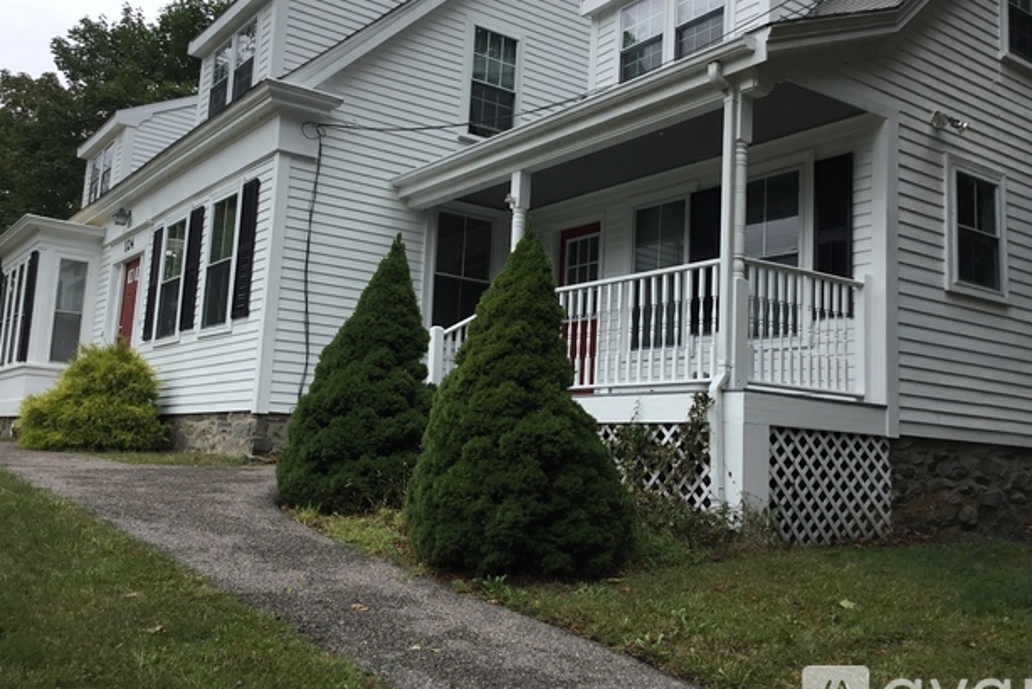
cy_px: 313
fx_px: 1004
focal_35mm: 35
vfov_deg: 37.9
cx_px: 513
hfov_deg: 54.4
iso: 25
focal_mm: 3.3
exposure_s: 1/570
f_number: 2.4
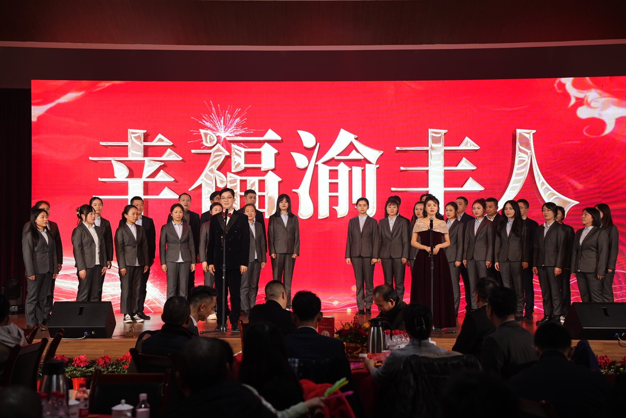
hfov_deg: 33.9
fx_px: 1027
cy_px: 209
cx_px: 313
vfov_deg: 23.0
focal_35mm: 59
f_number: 3.5
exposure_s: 1/125
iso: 320
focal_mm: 59
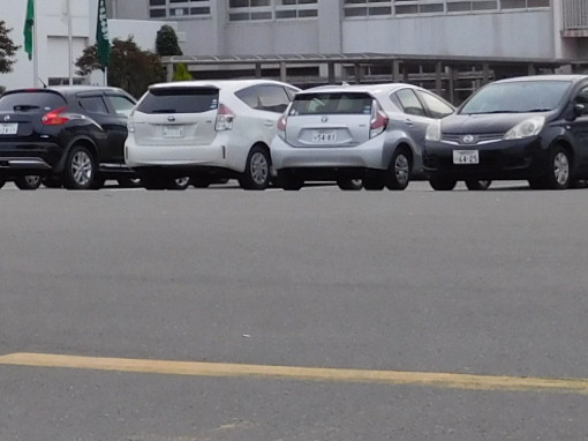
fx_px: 2649
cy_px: 45
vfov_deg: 9.5
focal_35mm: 156
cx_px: -544
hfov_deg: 11.5
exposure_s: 1/640
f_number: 3.8
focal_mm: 6.2
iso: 125
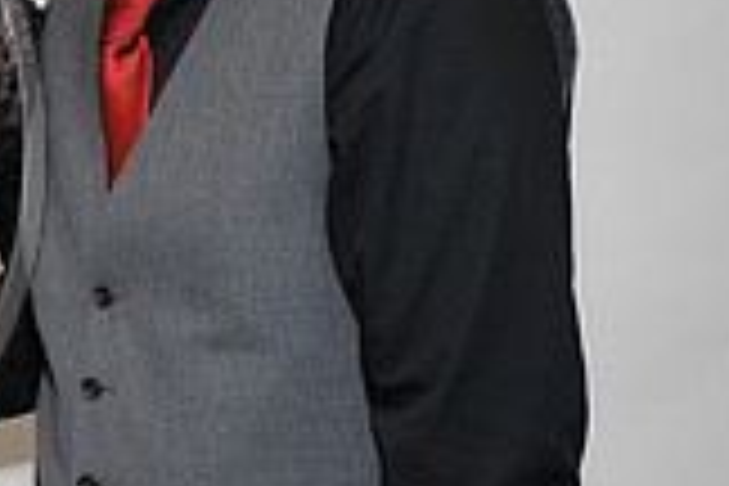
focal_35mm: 150
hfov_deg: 12.9
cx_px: -418
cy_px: 148
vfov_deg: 9.1
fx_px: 3037
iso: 800
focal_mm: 42
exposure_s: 1/60
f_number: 6.3
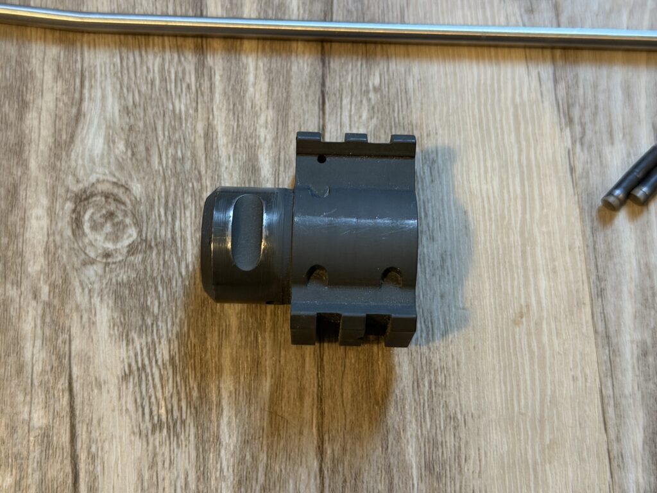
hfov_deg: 39.7
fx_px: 911
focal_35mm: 48
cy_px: 246
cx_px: 328
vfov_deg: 30.3
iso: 400
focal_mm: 6.76
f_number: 1.78
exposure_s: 1/40
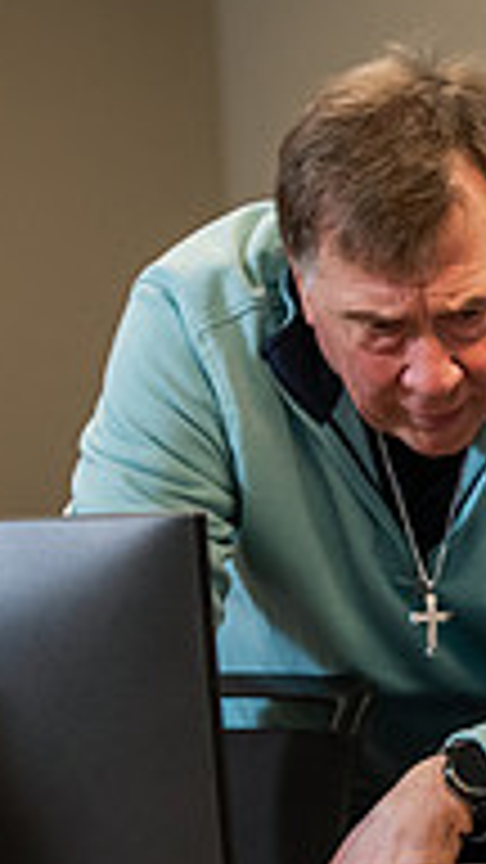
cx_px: 1094
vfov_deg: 7.4
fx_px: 6667
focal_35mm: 291
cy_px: 632
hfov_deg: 4.1
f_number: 3.5
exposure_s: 1/125
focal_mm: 92
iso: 1000
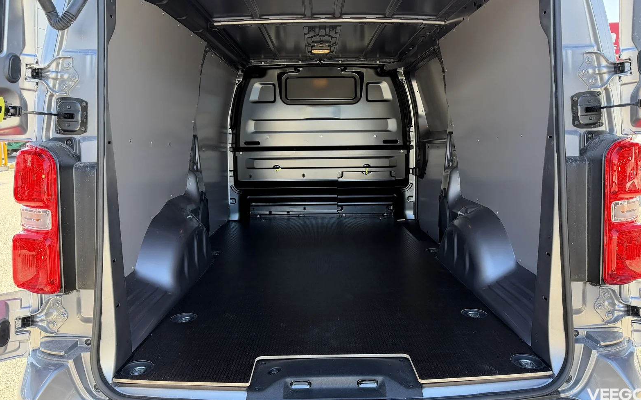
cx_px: 323
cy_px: 160
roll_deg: +0.4
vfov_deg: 47.3
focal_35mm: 26
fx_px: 454
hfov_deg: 70.4
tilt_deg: -5.7
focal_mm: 6.76
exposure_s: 1/225
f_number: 1.78
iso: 160
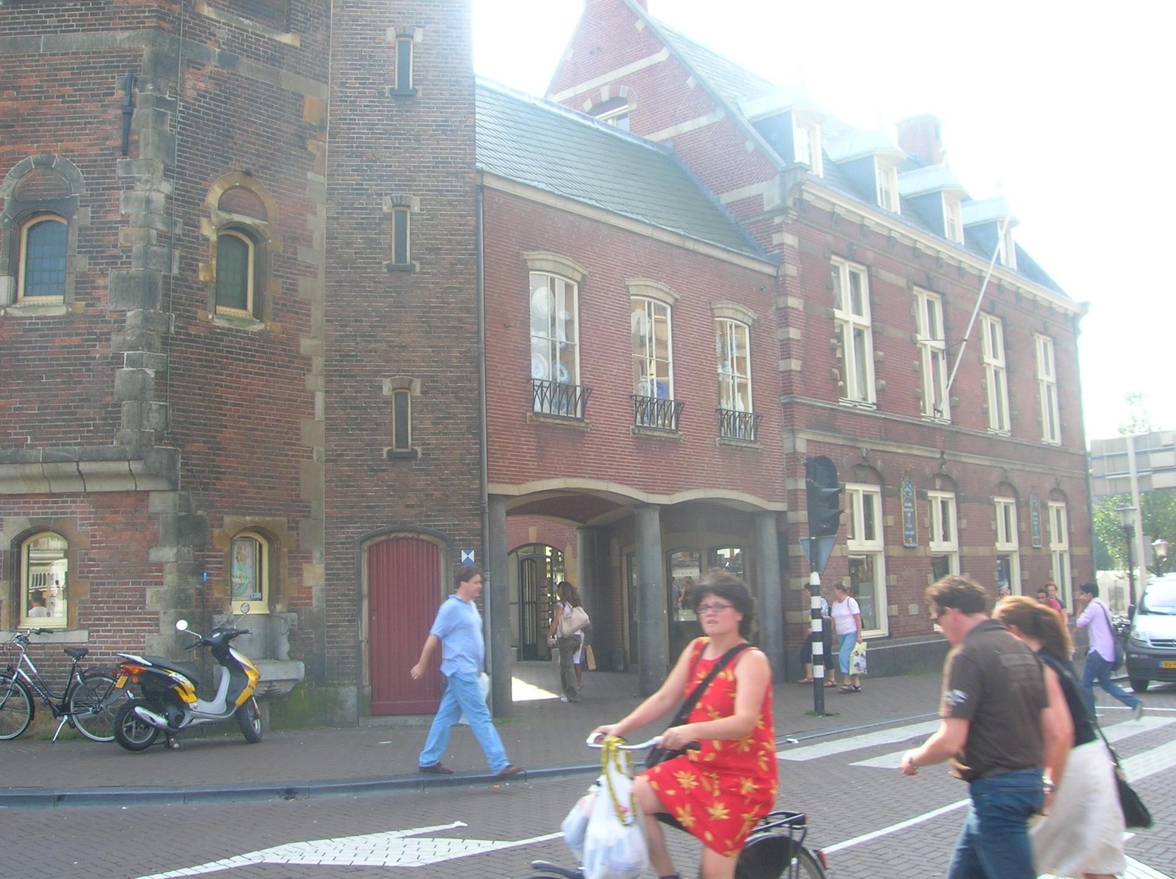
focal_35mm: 34
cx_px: 588
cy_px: 440
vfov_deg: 41.7
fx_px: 1154
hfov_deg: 54.0
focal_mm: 5.7
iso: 50
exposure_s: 1/59.4
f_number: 4.9
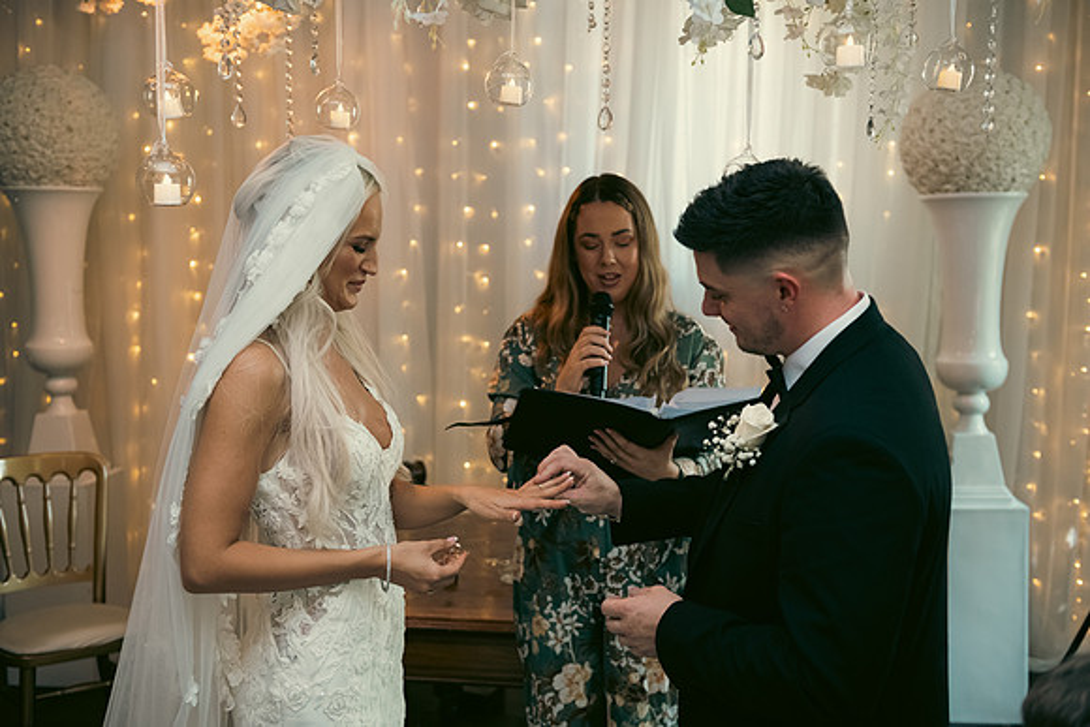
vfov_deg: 30.5
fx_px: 1332
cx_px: 545
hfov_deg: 44.5
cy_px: 364
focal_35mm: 44
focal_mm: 44
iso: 1250
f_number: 3.5
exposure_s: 1/160
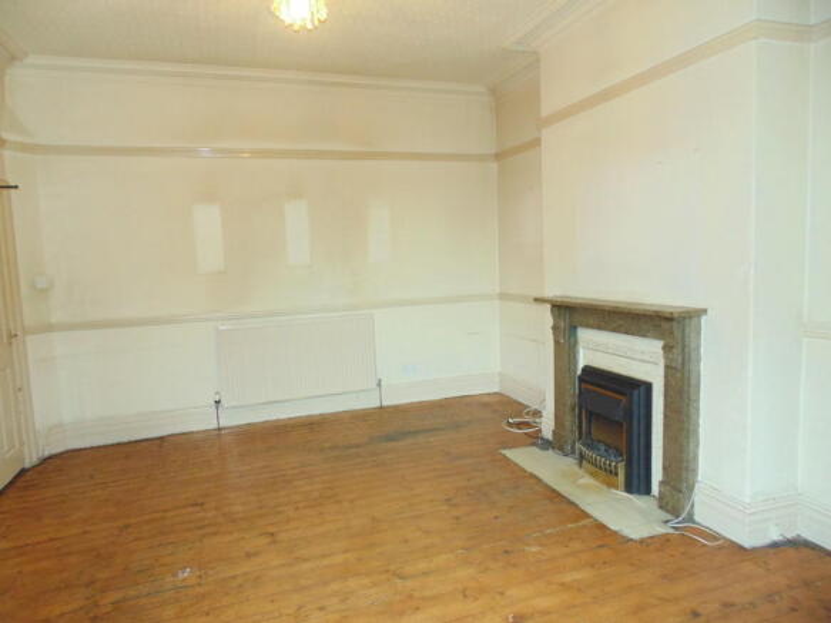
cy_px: 312
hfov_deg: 76.4
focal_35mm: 22
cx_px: 416
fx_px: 528
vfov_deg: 61.1
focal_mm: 4
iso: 400
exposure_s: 1/20
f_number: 3.1
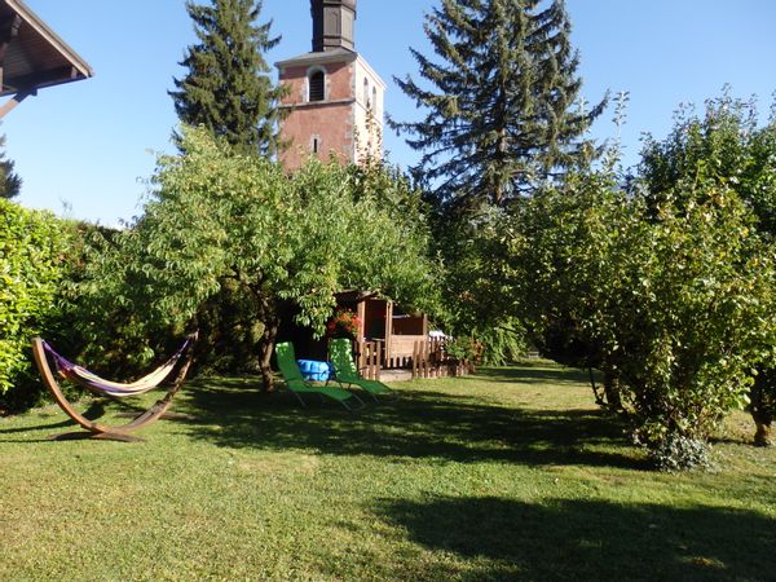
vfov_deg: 54.9
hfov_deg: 69.4
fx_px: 560
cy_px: 291
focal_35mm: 25
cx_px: 388
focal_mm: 4.5
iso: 100
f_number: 3
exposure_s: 1/640
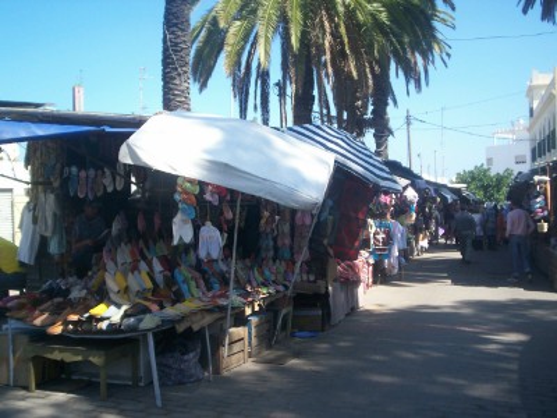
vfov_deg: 39.7
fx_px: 579
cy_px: 209
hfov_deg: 51.4
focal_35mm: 36
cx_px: 278
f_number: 4.5
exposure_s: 1/262
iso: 100
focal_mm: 5.9
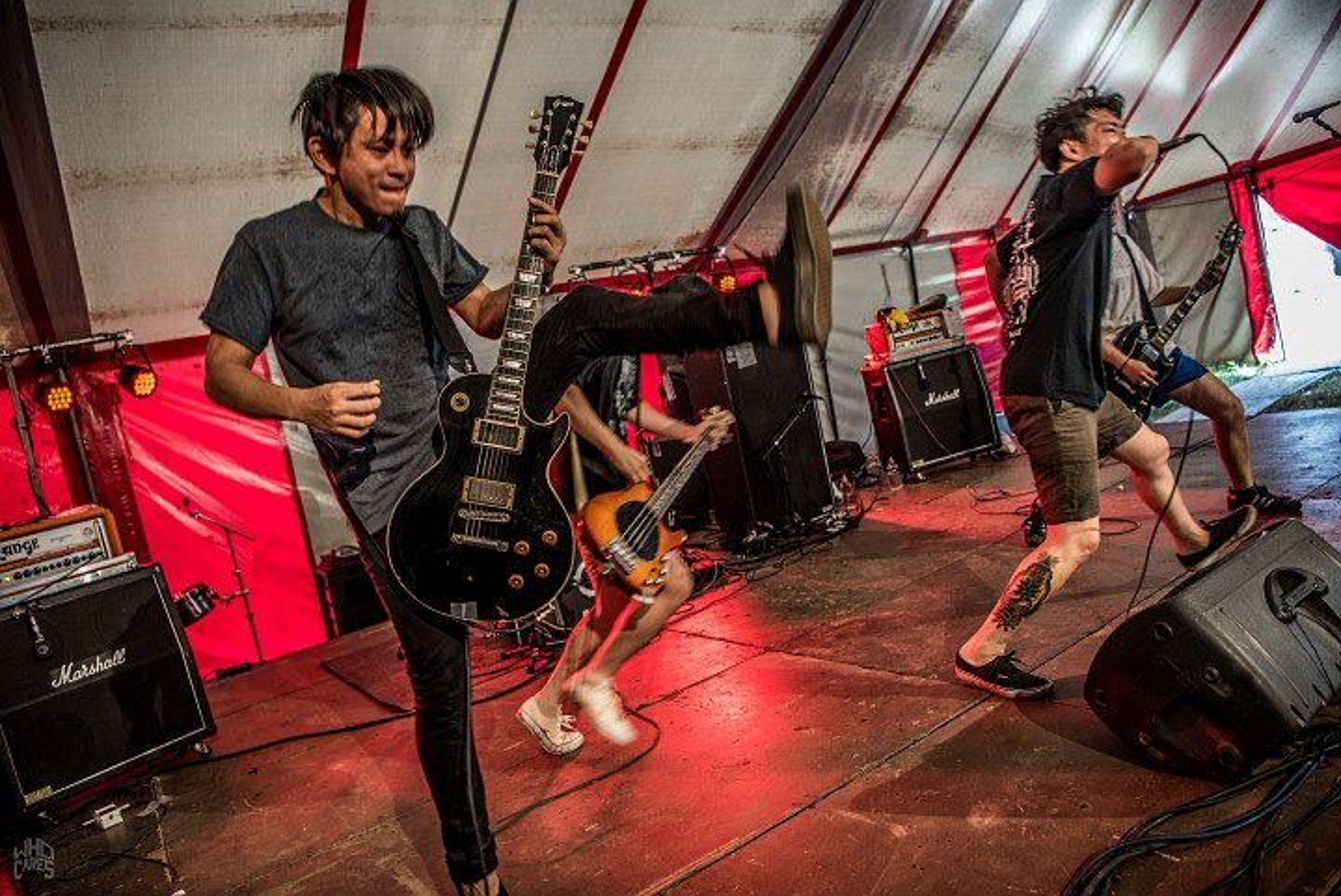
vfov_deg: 53.2
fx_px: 895
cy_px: 448
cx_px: 670
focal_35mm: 24
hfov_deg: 73.7
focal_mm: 24
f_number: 2.8
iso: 500
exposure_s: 1/100
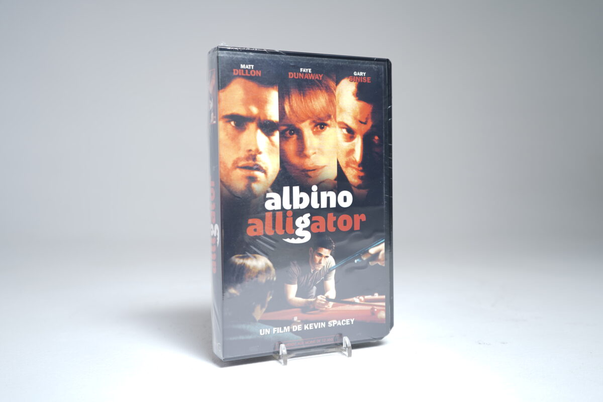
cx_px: 302
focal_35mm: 33
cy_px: 201
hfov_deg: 57.2
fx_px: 553
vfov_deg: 40.0
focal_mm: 33
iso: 64
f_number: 4.5
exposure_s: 1/4
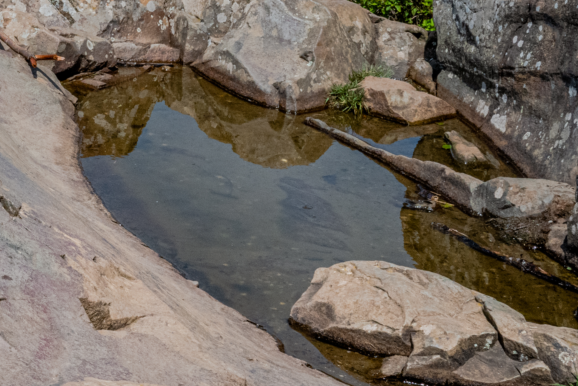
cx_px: -227
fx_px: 1333
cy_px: 61
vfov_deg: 16.3
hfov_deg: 21.5
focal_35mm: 83
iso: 800
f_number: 16
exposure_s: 1/500
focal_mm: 24
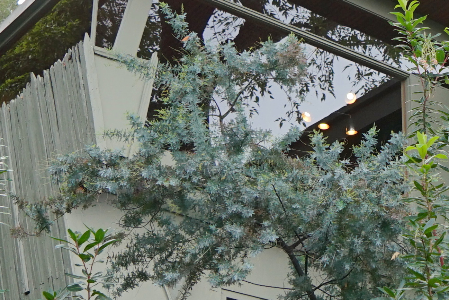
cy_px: 148
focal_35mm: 111
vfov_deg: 12.3
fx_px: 1384
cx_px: 466
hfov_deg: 17.9
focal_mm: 24
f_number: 4
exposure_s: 1/800
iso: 250
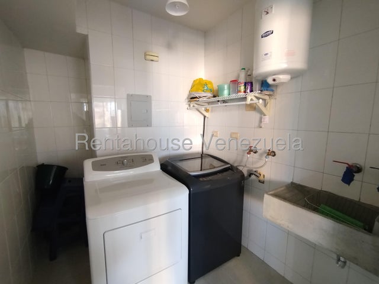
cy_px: 142
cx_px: 190
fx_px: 164
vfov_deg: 81.7
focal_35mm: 15
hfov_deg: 98.2
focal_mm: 1.65
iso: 400
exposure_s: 1/30
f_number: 2.2
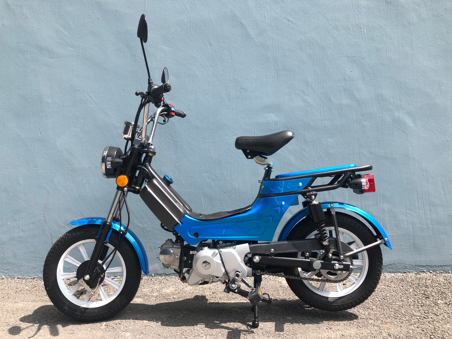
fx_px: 366
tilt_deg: +1.3
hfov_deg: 63.4
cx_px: 226
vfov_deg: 49.7
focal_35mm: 28
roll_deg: +1.2
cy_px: 170
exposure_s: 1/813
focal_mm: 3.99
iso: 20
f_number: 1.8
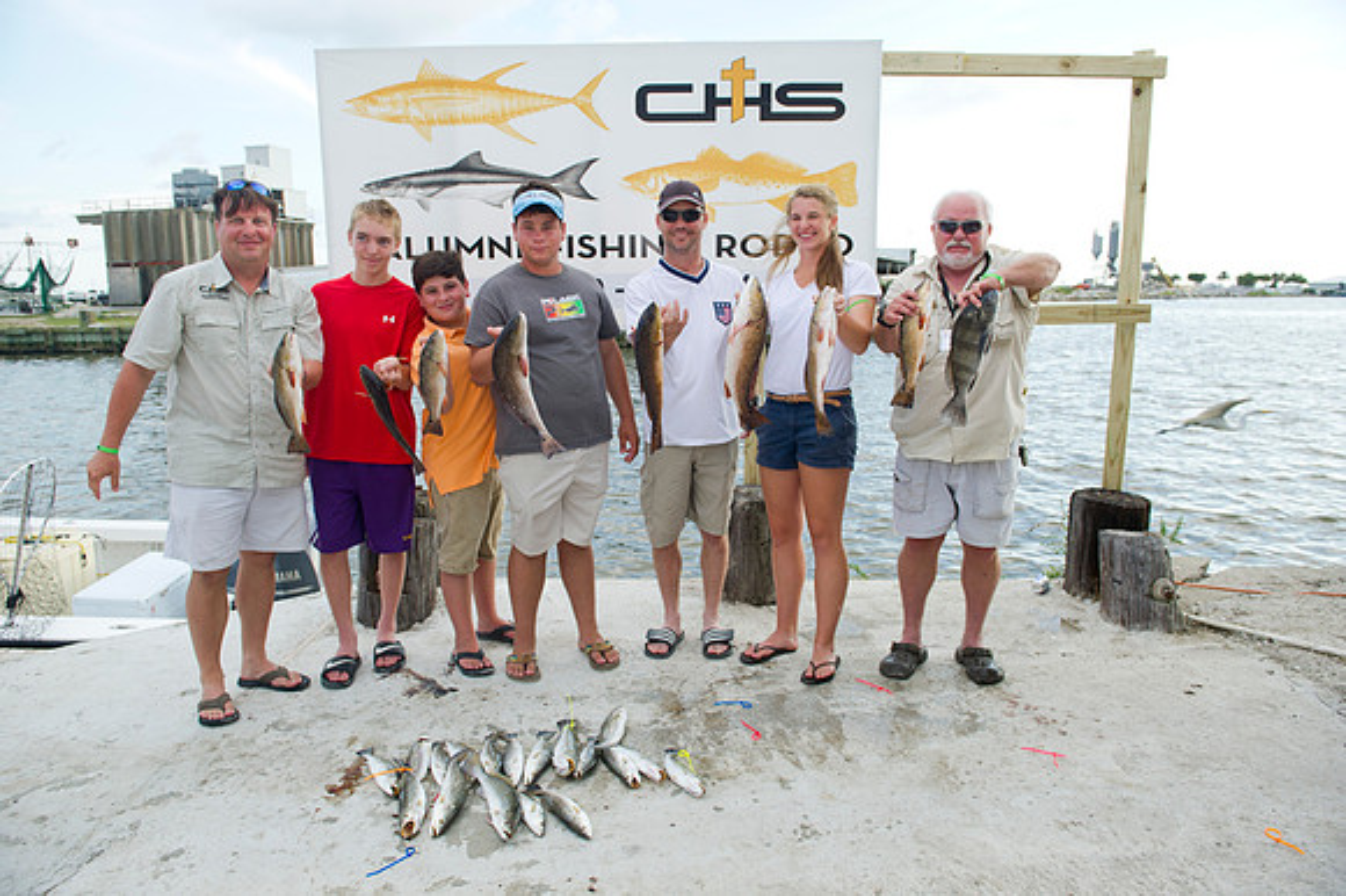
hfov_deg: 73.8
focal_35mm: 24
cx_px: 673
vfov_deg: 53.1
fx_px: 897
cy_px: 448
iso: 200
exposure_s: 1/200
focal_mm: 24
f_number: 5
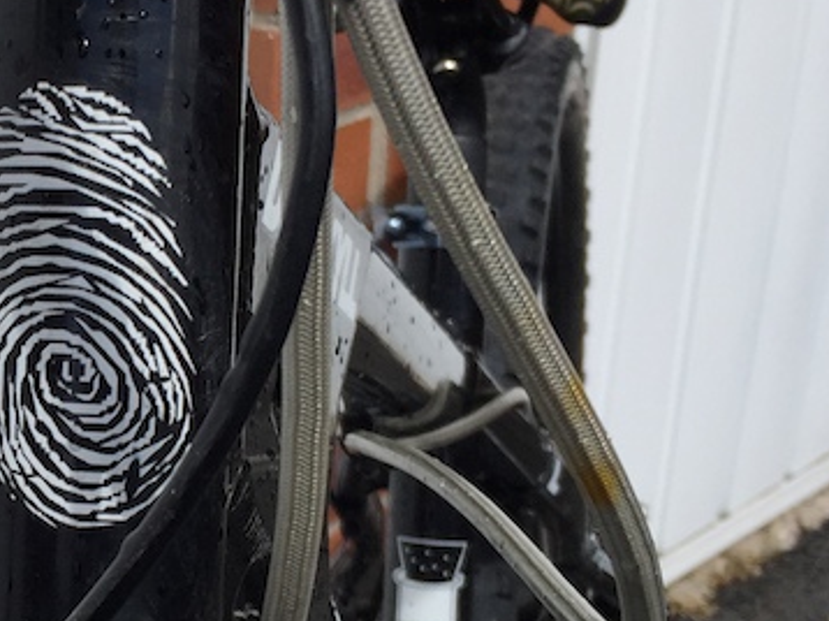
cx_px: -153
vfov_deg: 17.7
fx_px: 1986
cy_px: 373
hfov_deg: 21.9
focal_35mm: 83
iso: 32
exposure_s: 1/2198
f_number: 2.2
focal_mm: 4.15
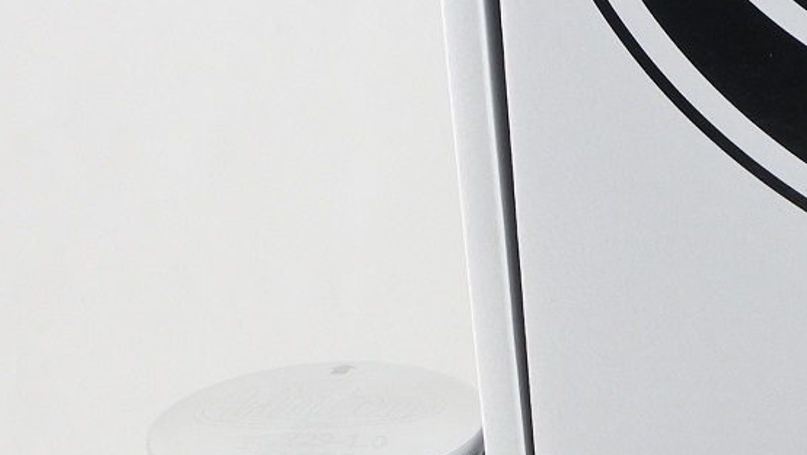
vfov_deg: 12.3
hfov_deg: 20.8
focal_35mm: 97
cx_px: 909
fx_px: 2076
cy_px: 493
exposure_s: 1/125
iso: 500
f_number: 3.5
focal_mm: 10.9
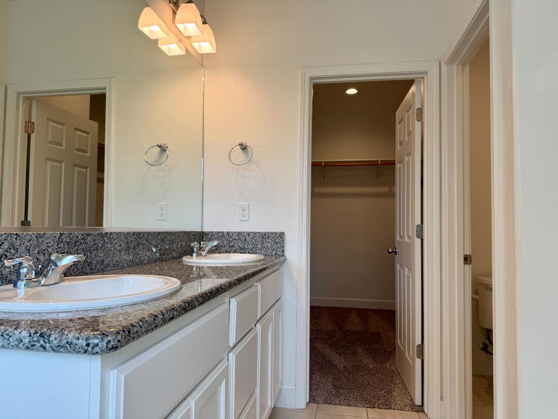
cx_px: 279
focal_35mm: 24
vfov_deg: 56.8
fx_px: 387
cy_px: 210
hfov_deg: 71.6
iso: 64
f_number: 1.78
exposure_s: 1/224
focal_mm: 6.76
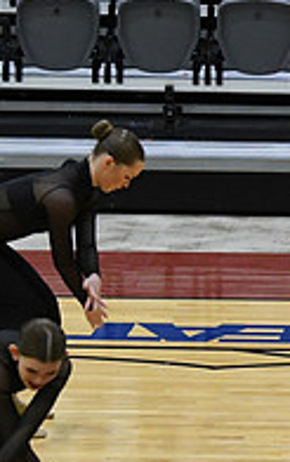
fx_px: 5396
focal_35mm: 428
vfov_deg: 4.9
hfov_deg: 3.1
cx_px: 634
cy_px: 272
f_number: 4
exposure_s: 1/500
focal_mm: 95
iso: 5000
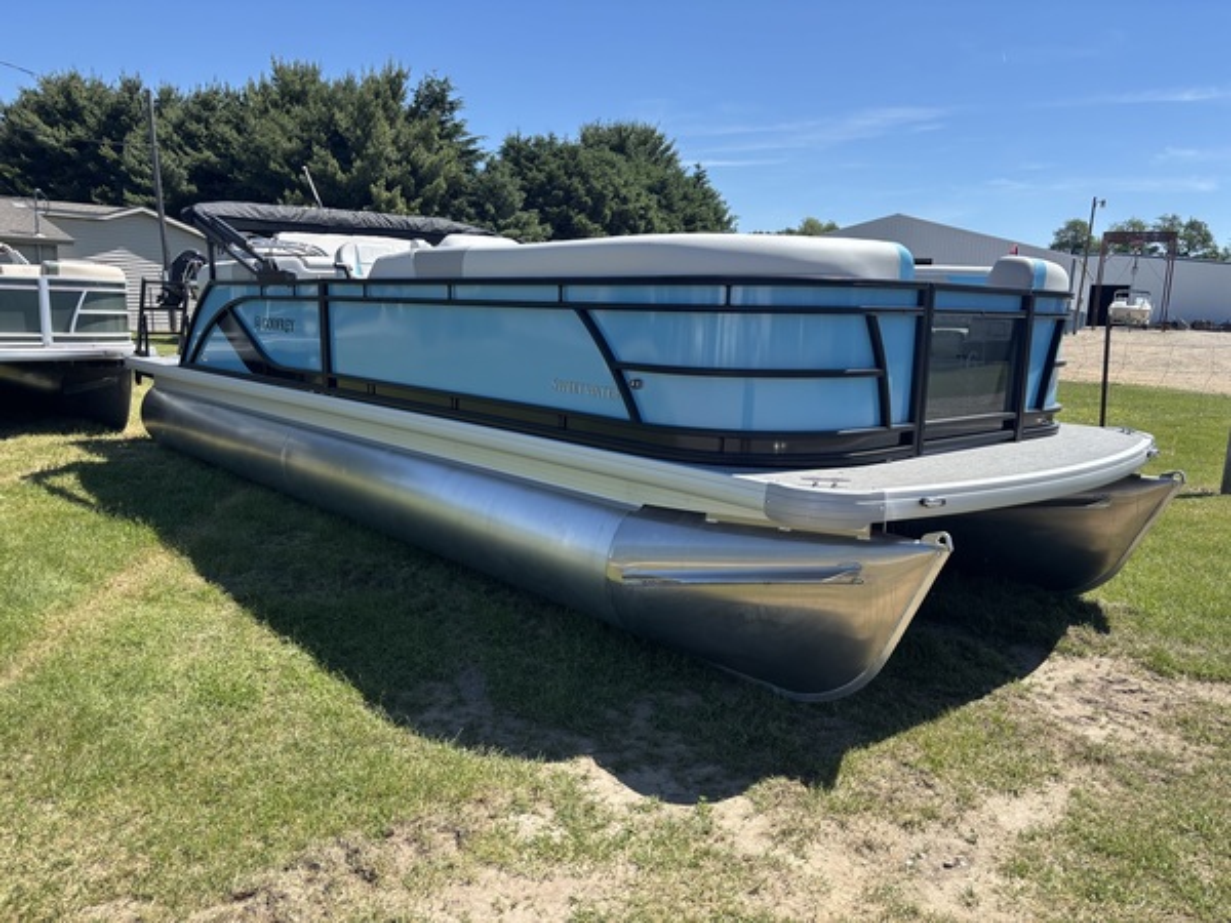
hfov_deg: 67.3
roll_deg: -4.9
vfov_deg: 53.1
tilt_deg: -9.2
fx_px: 925
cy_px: 462
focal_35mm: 26
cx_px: 616
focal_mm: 5.96
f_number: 1.6
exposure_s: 1/2062
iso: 50
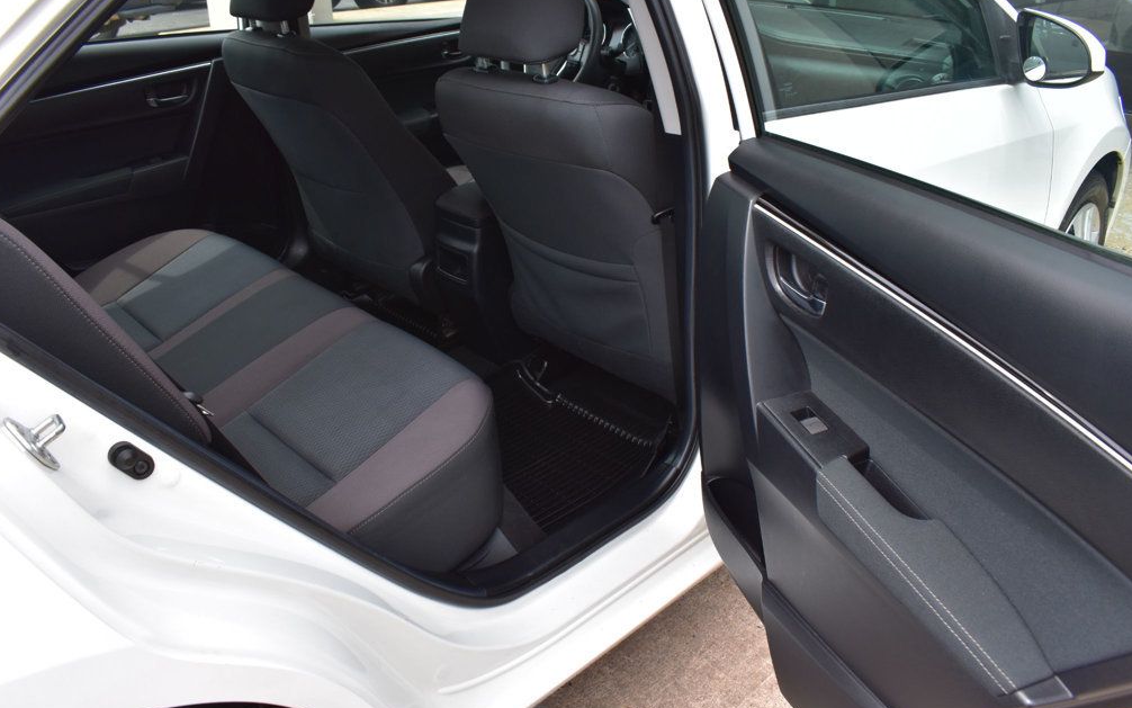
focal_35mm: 28
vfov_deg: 44.5
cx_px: 567
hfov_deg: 66.5
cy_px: 332
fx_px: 864
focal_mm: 18
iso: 400
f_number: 10
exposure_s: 1/200
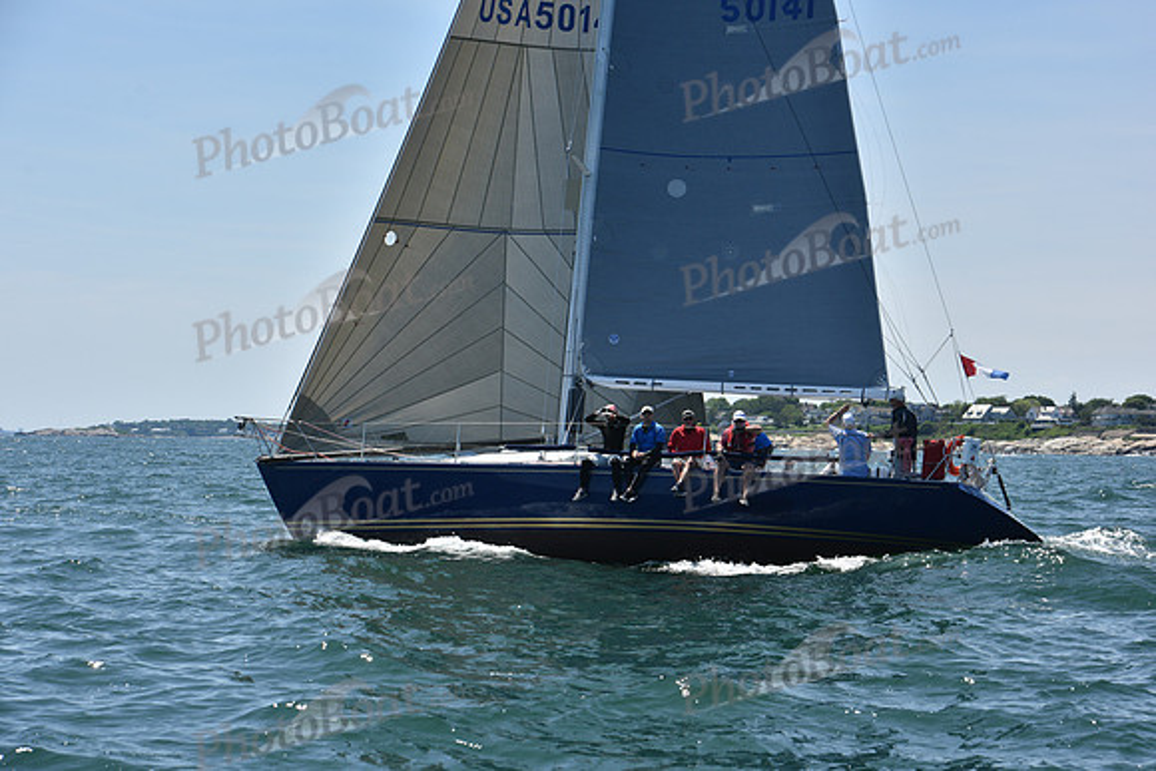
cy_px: 386
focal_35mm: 100
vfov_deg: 13.7
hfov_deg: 20.4
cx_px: 578
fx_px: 3212
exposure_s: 1/1000
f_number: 8
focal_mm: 100
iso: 250
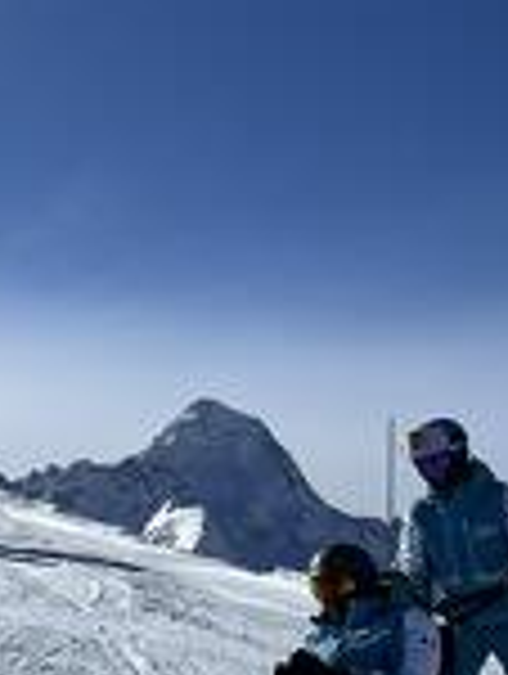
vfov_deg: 22.8
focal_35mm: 83
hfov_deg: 17.7
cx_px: 121
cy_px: 626
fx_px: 1619
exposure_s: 1/16393
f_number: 1.5
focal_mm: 5.7
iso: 50
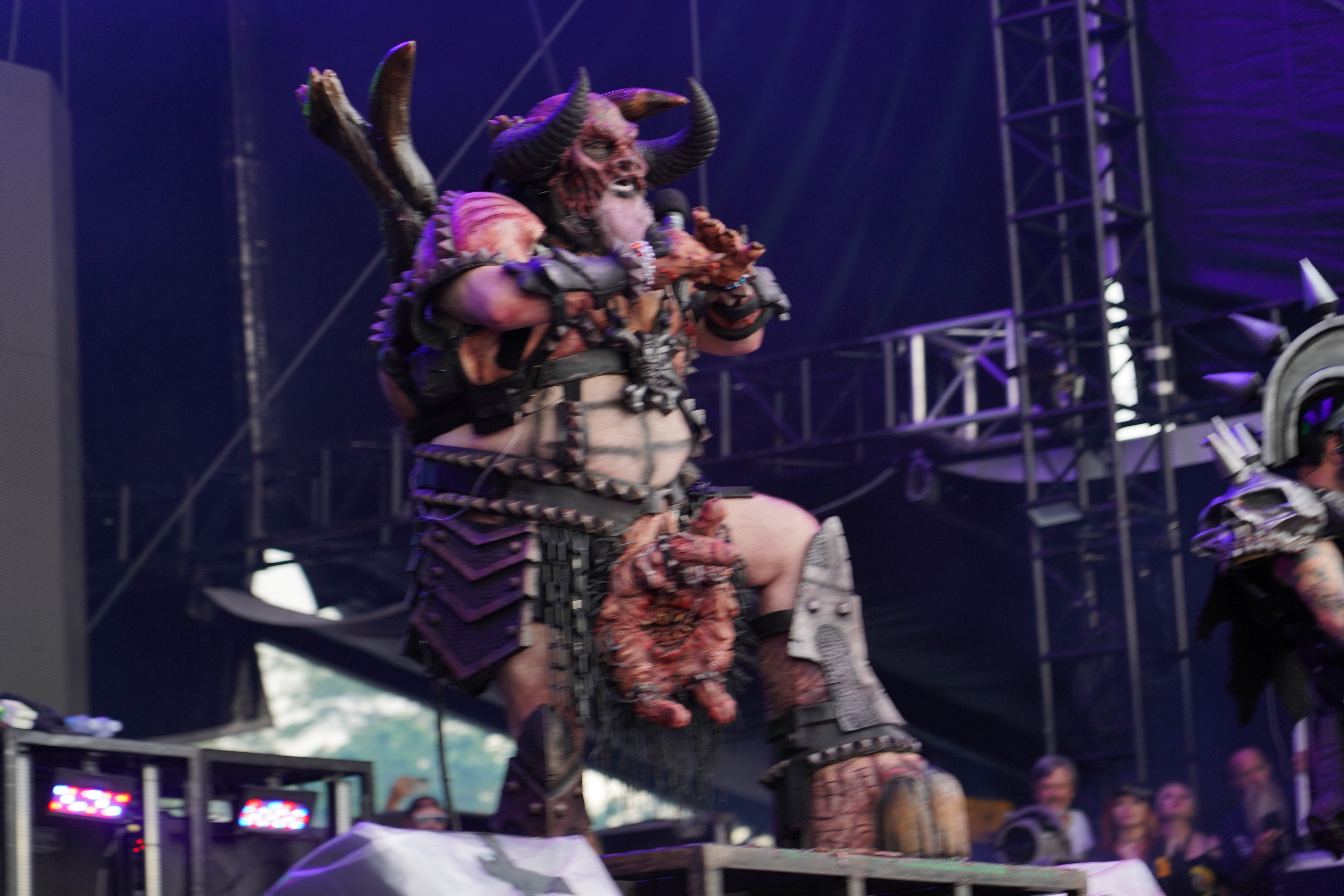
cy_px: 448
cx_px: 672
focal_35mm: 105
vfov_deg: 13.0
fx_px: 3920
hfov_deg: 19.5
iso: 250
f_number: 4
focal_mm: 105
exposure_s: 1/125
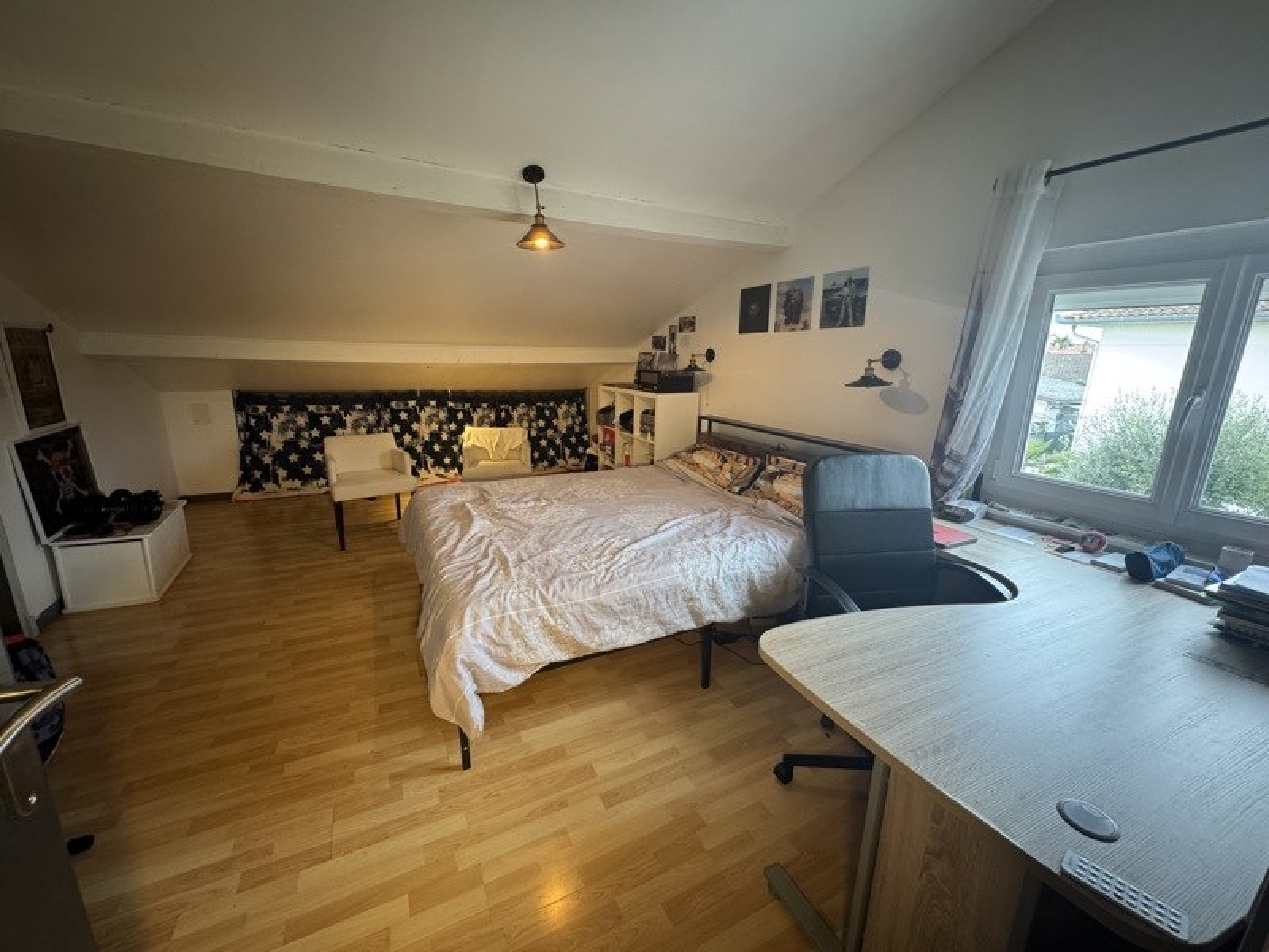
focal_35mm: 14
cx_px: 634
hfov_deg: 102.1
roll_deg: -1.2
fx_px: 513
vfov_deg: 85.7
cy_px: 476
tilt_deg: -13.5
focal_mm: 2.22
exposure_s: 1/50
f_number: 2.2
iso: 250
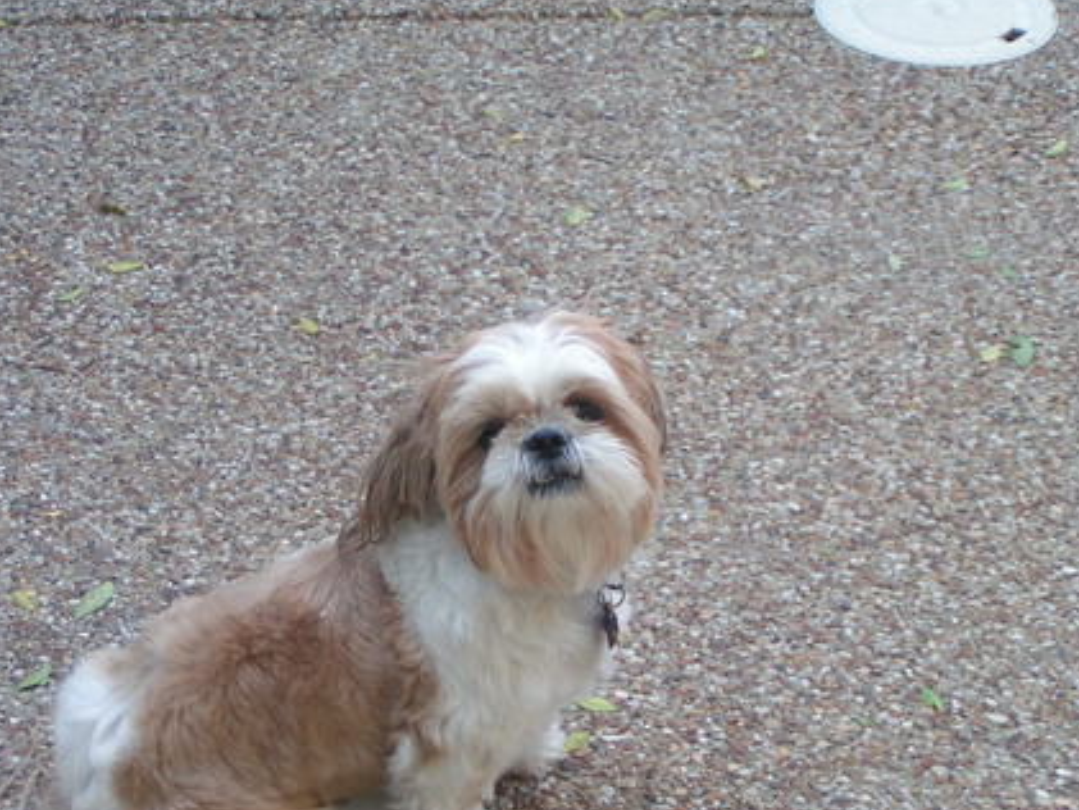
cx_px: 523
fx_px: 2993
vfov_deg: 15.4
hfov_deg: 20.4
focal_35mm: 96
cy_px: 438
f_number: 3.2
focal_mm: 12.1
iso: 80
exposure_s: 1/60
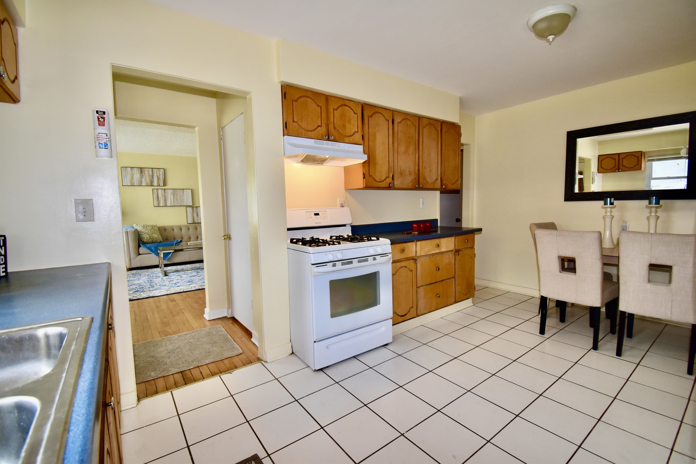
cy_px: 232
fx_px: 290
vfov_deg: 77.3
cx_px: 348
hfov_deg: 100.4
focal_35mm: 15
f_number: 5
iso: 800
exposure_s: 1/100
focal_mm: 10
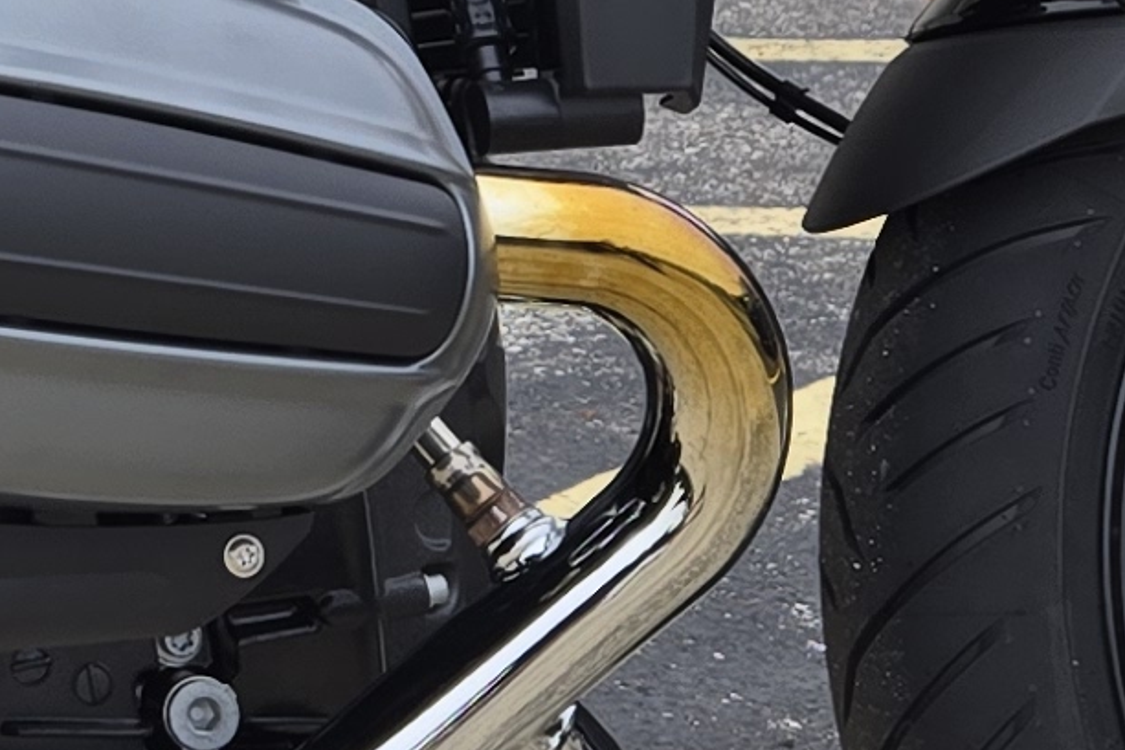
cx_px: -694
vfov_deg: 8.7
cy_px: -242
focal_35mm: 156
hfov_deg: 12.4
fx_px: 4876
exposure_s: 1/318
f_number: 1.8
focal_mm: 5.4
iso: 25
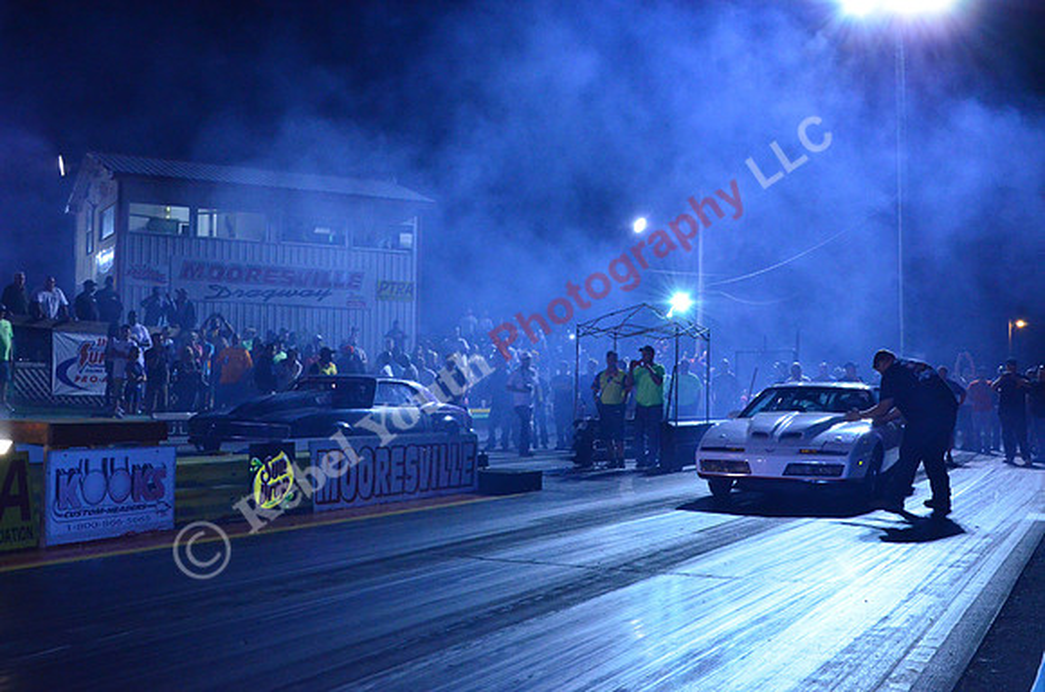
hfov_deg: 46.5
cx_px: 522
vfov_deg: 31.7
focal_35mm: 42
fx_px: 1216
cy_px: 346
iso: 4000
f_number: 10
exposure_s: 1/30
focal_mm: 28
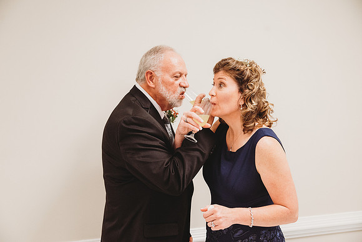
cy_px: 121
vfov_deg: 28.1
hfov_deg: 41.1
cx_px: 181
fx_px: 483
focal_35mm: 48
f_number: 4
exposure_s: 1/200
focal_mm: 48
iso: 4000
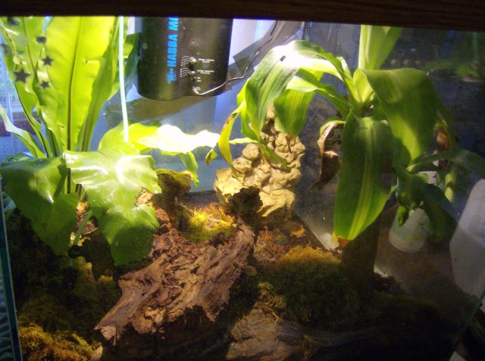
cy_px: 180
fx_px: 503
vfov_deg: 39.5
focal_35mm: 36
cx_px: 242
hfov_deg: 51.5
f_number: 2.8
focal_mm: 6
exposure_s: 1/13.7
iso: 200
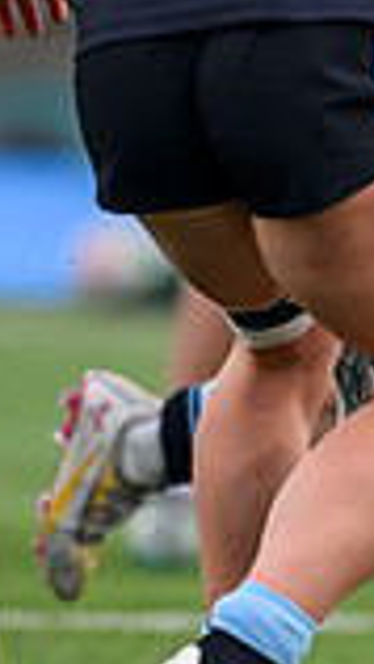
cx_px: 801
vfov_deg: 0.8
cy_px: 387
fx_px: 47692
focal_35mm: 2708
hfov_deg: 0.4
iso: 1000
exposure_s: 1/1250
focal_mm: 400
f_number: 3.2
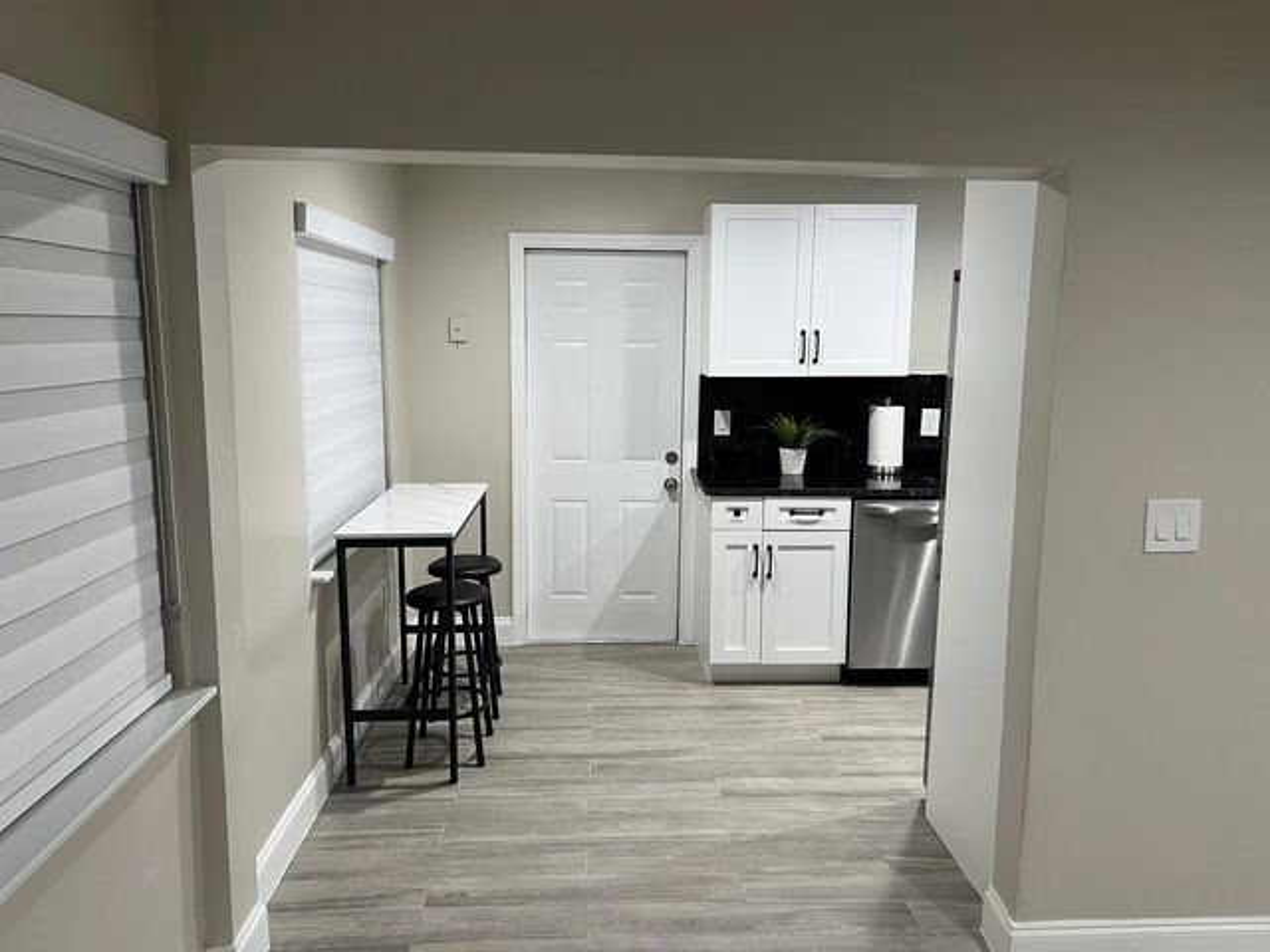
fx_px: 954
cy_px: 476
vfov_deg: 53.1
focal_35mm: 26
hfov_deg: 67.3
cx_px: 635
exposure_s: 1/60
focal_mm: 5.7
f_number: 1.5
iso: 125
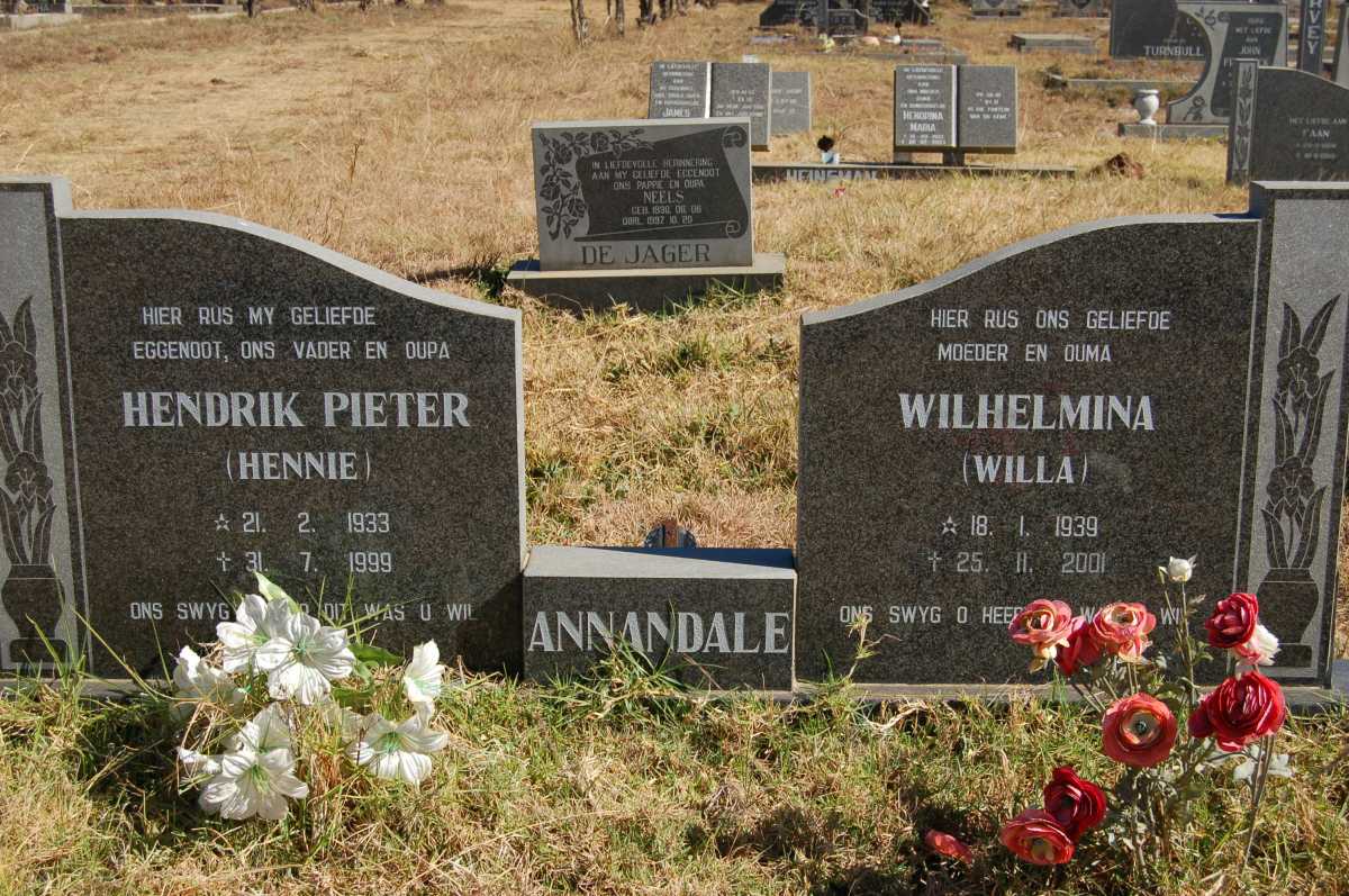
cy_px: 448
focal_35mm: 52
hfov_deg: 37.9
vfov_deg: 25.7
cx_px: 674
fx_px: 1965
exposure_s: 1/400
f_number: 6.3
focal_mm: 35
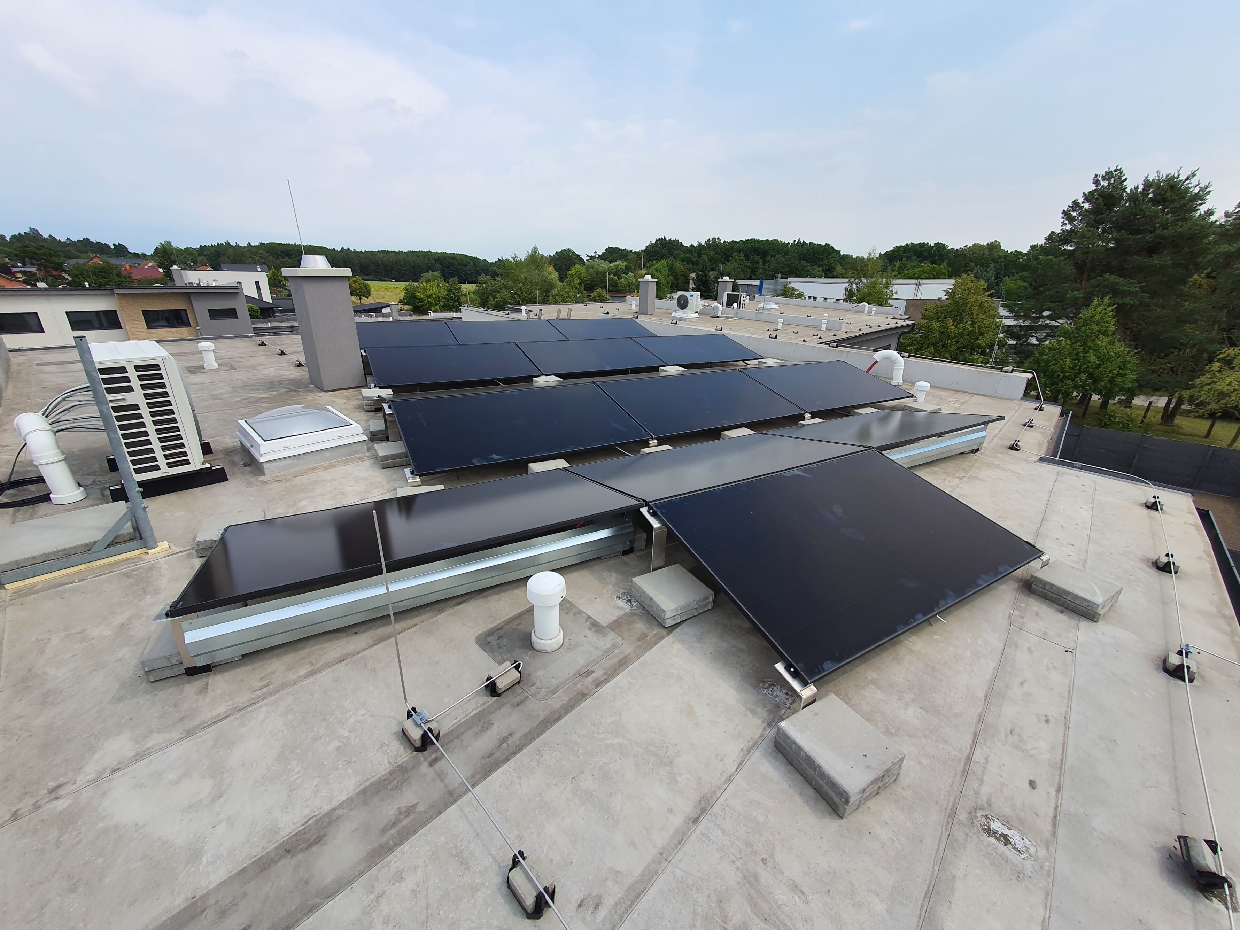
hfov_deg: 106.2
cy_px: 465
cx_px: 620
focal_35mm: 13
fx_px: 466
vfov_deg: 89.9
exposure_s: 1/774
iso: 50
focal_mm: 1.8
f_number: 2.2
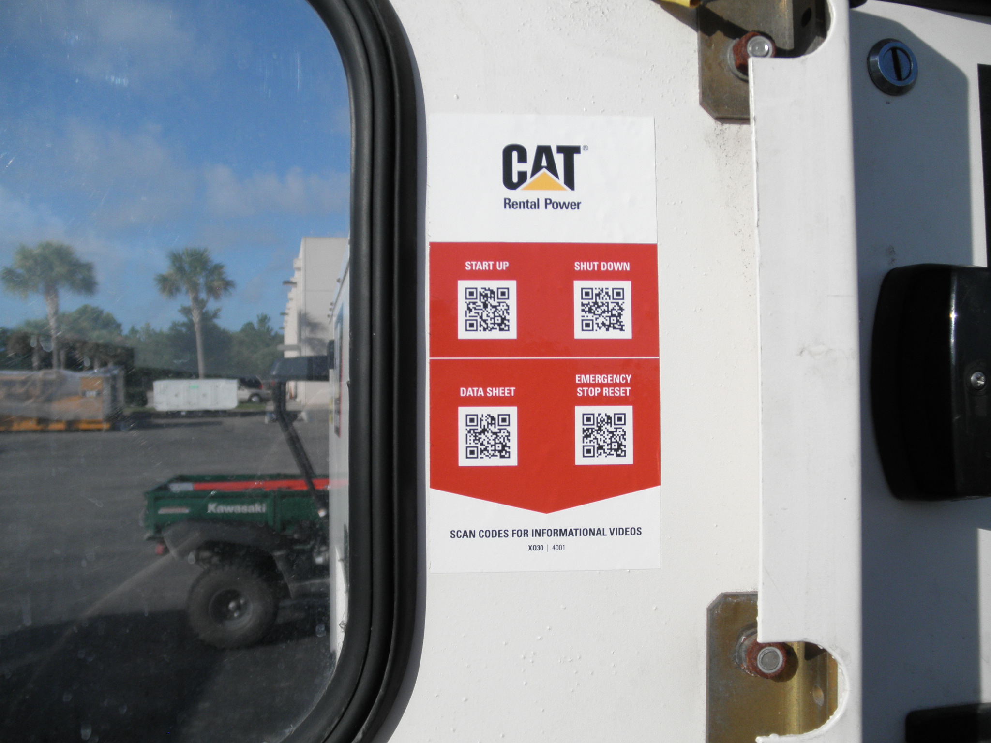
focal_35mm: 28
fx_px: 802
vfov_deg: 49.7
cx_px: 496
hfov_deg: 63.4
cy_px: 372
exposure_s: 1/200
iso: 64
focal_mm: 5
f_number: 8.5
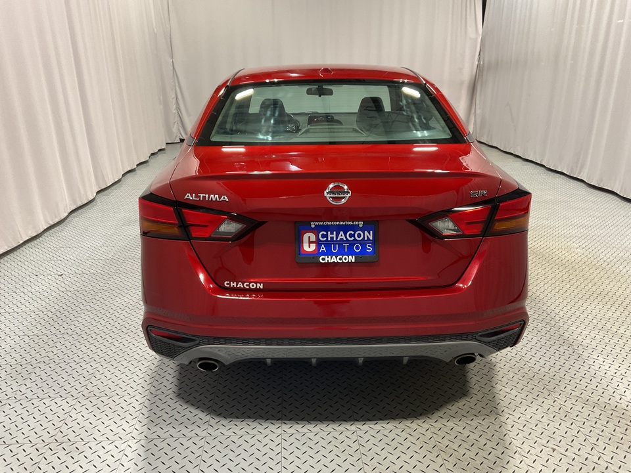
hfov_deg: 61.7
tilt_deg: -18.2
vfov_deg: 48.2
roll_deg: -0.8
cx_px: 316
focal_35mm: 29
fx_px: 529
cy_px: 236
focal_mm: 3
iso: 80
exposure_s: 1/60
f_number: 1.8
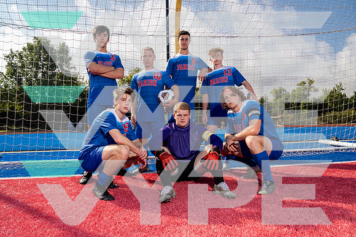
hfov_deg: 73.7
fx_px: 237
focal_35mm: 24
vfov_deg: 53.2
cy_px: 118
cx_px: 178
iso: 100
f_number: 5.6
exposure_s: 1/250
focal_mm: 24
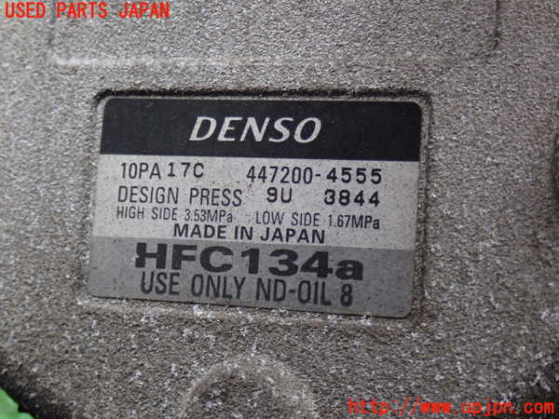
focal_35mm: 54
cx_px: 280
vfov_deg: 27.0
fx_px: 872
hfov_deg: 35.5
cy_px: 210
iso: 500
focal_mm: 9.65
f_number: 3.3
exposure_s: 1/50
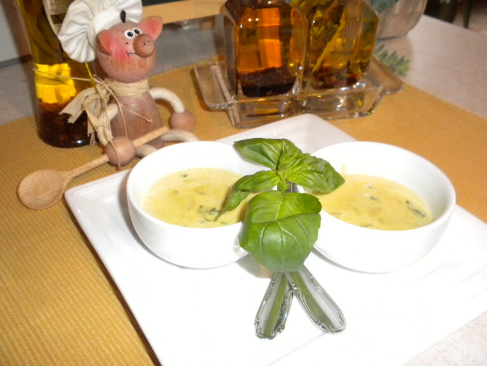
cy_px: 183
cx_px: 244
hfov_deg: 50.1
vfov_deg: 38.7
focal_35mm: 37
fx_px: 521
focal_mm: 6.6
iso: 400
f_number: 3.5
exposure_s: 1/30
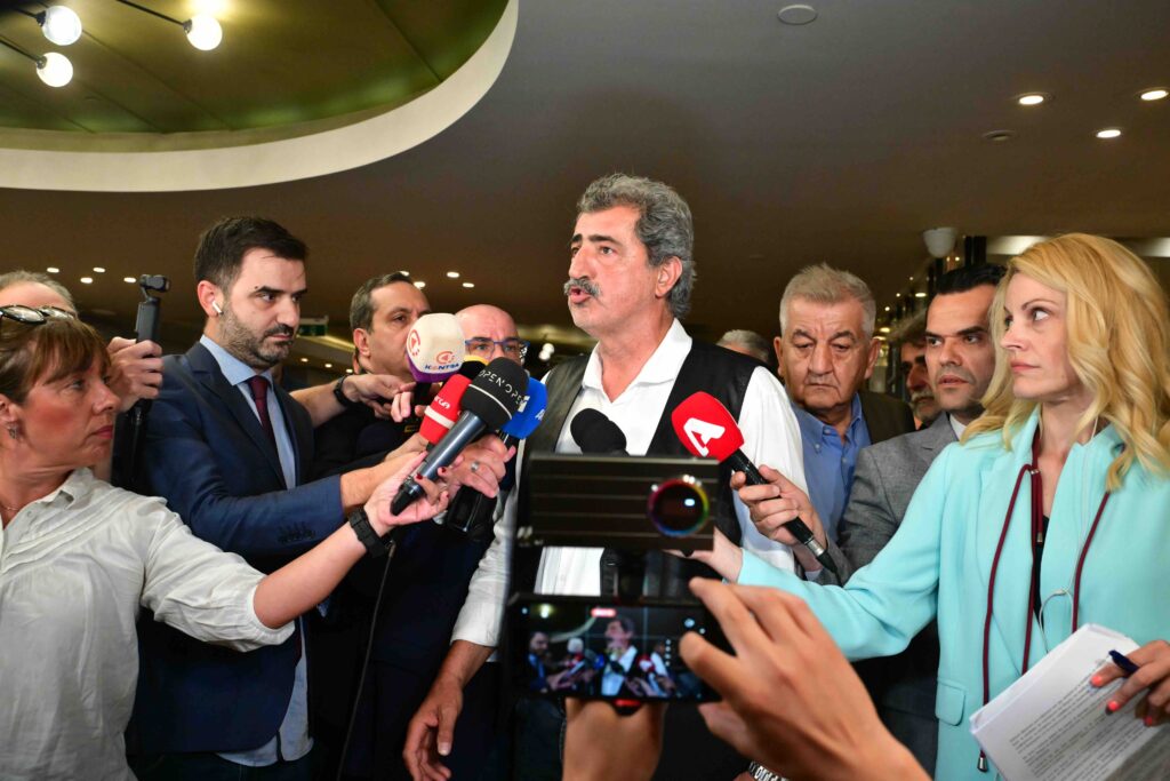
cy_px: 390
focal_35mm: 32
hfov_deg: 59.5
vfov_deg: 41.7
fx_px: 1024
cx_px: 585
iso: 8000
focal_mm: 31.5
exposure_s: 1/400
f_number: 5
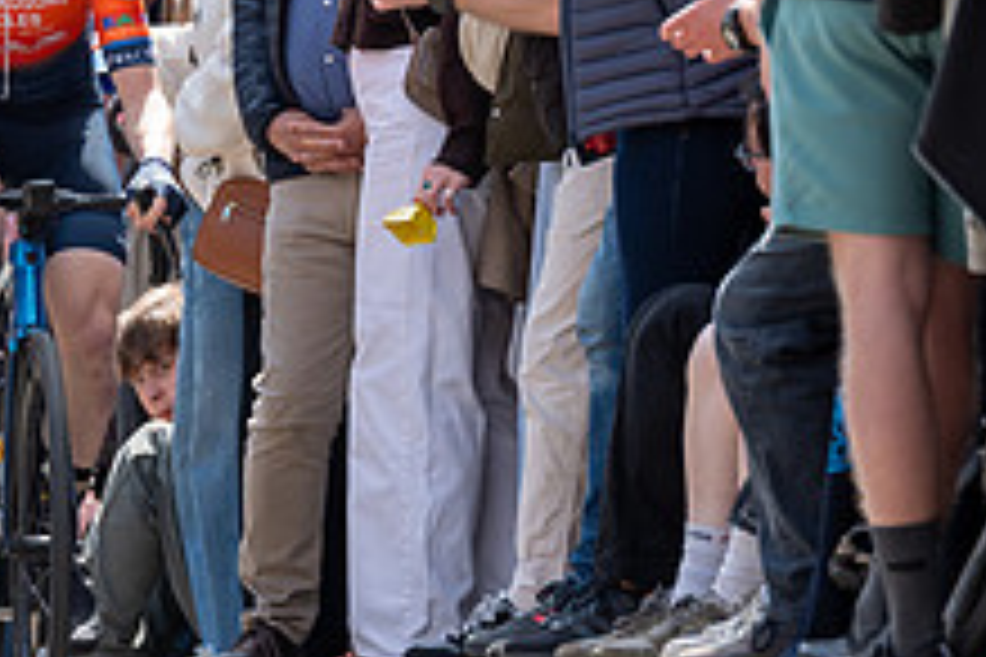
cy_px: -29
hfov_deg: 3.7
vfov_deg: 2.5
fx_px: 15282
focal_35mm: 558
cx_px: 230
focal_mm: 200
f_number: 5
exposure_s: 1/1000
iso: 500
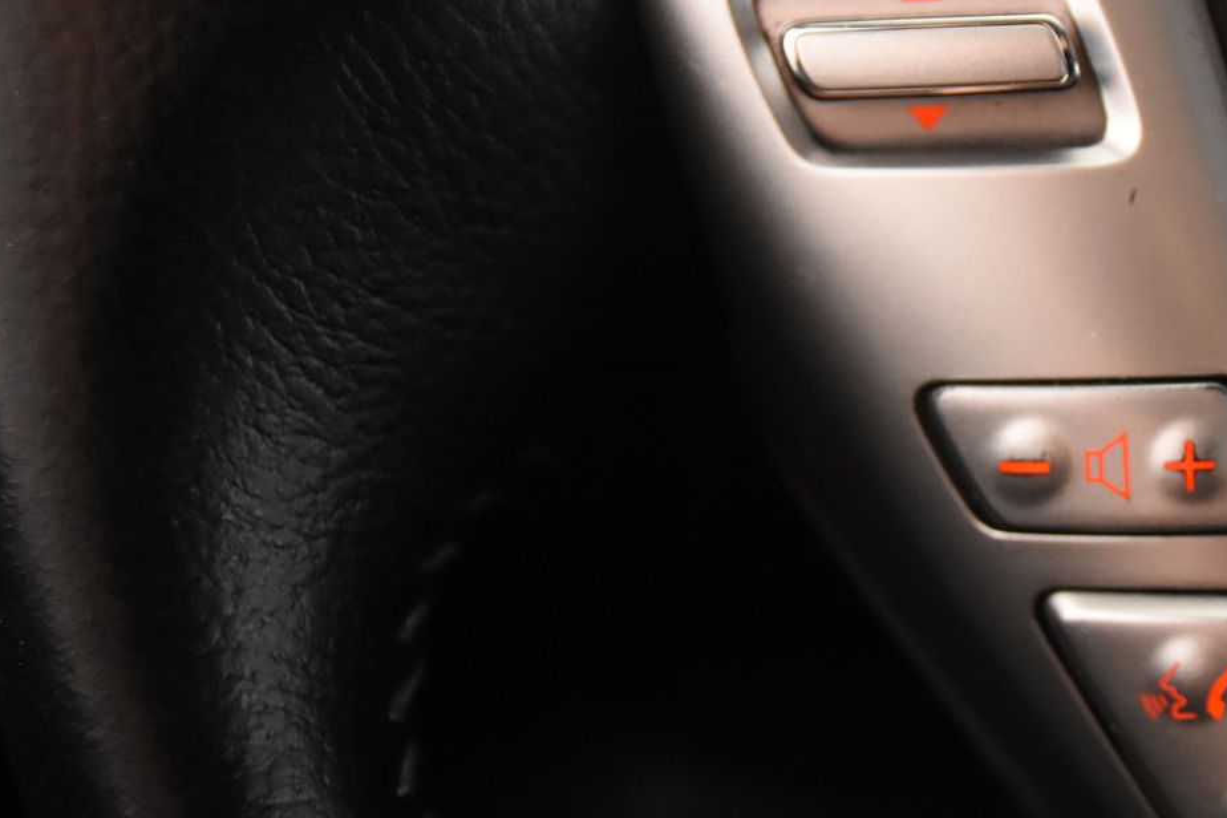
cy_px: 329
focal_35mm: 106
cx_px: 1028
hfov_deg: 19.0
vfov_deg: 12.9
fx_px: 3613
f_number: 3.3
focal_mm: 34
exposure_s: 1/50
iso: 3200
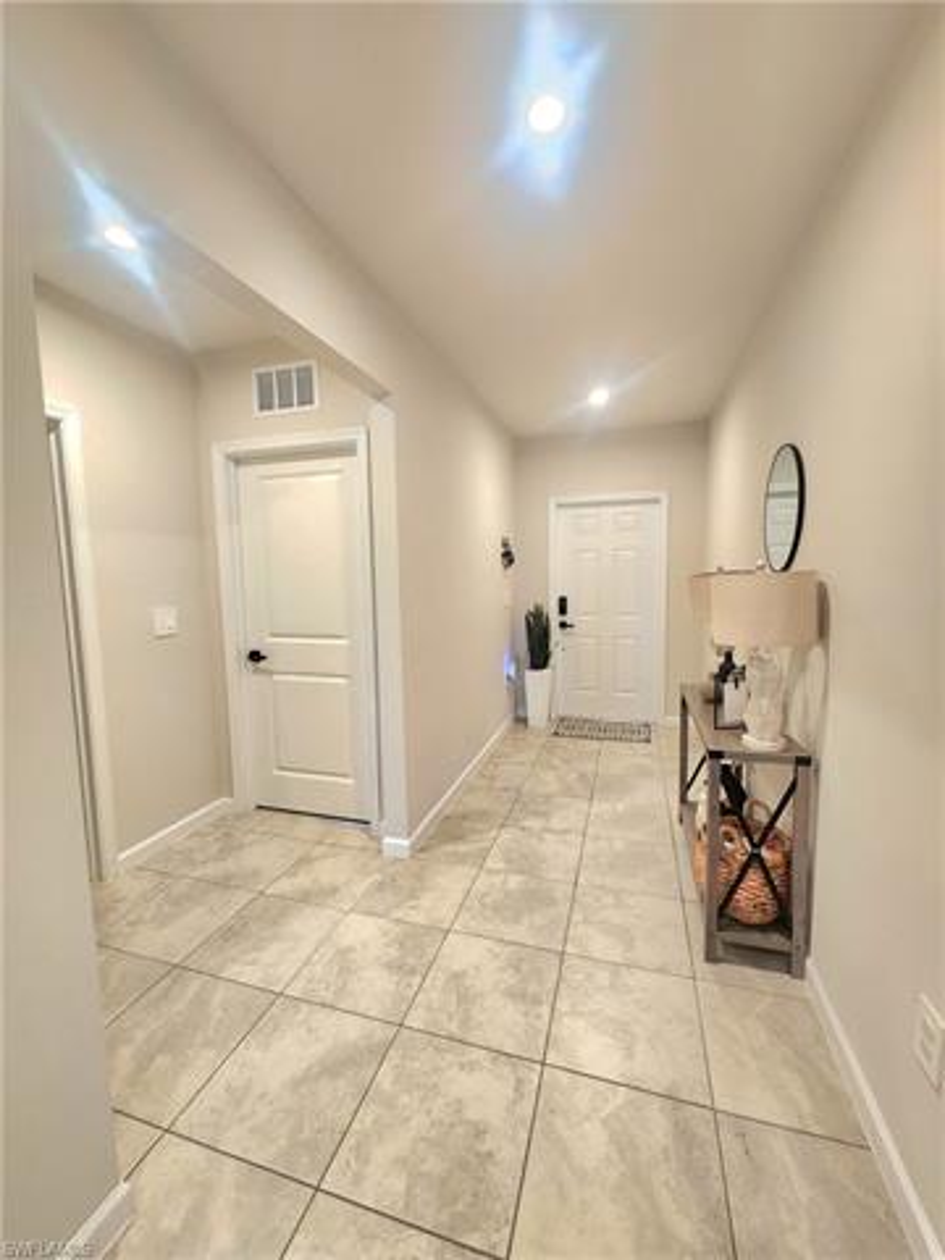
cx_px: 472
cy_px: 630
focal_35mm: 13
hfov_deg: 89.9
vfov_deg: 106.2
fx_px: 473
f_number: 2.2
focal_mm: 2.2
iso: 320
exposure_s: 1/60.2
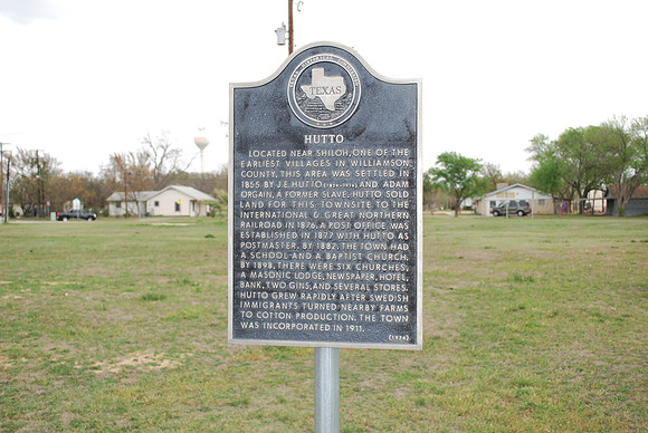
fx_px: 649
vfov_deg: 37.0
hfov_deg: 53.1
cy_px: 216
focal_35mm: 36
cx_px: 324
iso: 100
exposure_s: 1/200
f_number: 5
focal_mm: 24
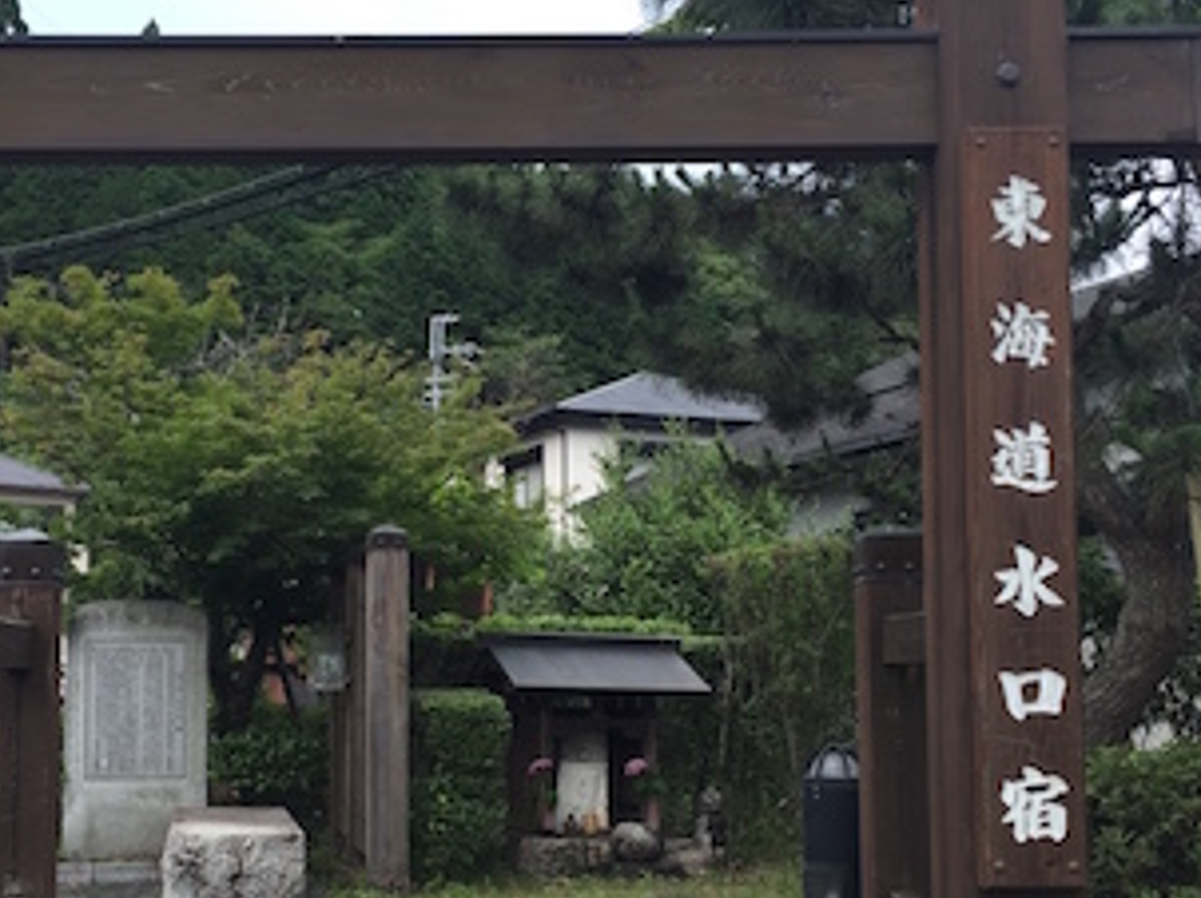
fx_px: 1629
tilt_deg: +4.2
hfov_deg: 40.3
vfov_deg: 30.7
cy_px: 566
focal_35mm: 47
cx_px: 481
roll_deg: -0.7
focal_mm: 4.15
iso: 32
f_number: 2.2
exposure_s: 1/168
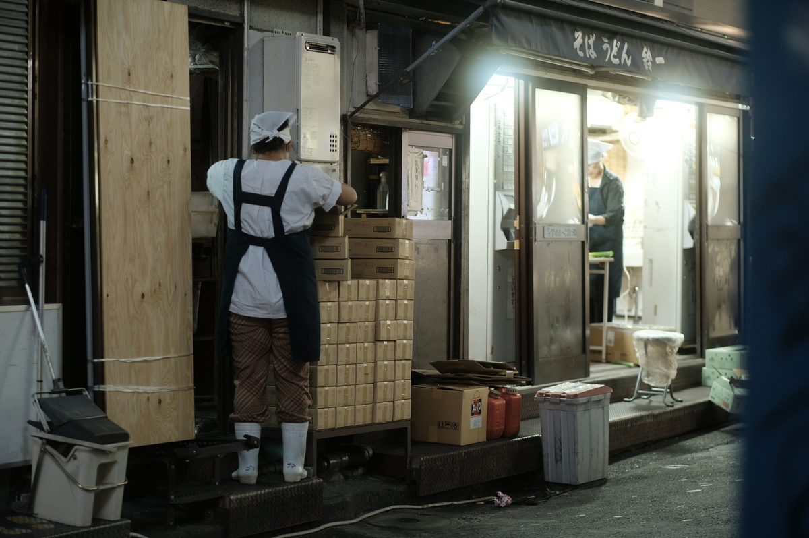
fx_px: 1886
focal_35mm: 84
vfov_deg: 16.2
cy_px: 269
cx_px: 404
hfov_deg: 24.2
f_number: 1.2
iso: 400
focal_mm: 56
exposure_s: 1/20
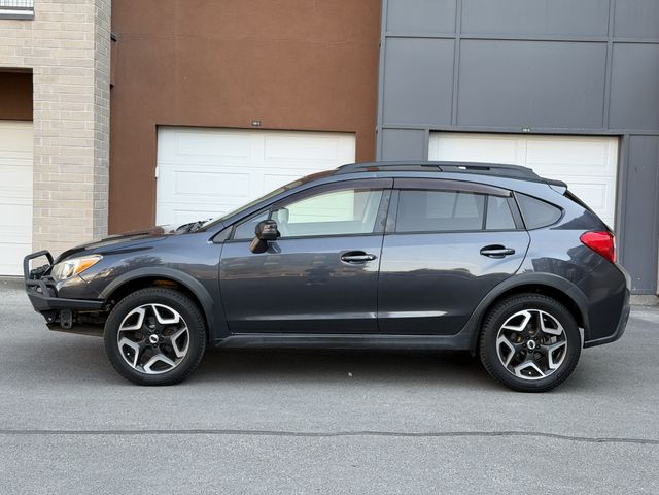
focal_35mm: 48
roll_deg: -1.4
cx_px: 330
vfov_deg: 30.3
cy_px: 248
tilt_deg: -3.3
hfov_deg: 39.7
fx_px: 914
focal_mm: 6.76
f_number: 1.78
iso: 64
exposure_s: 1/302
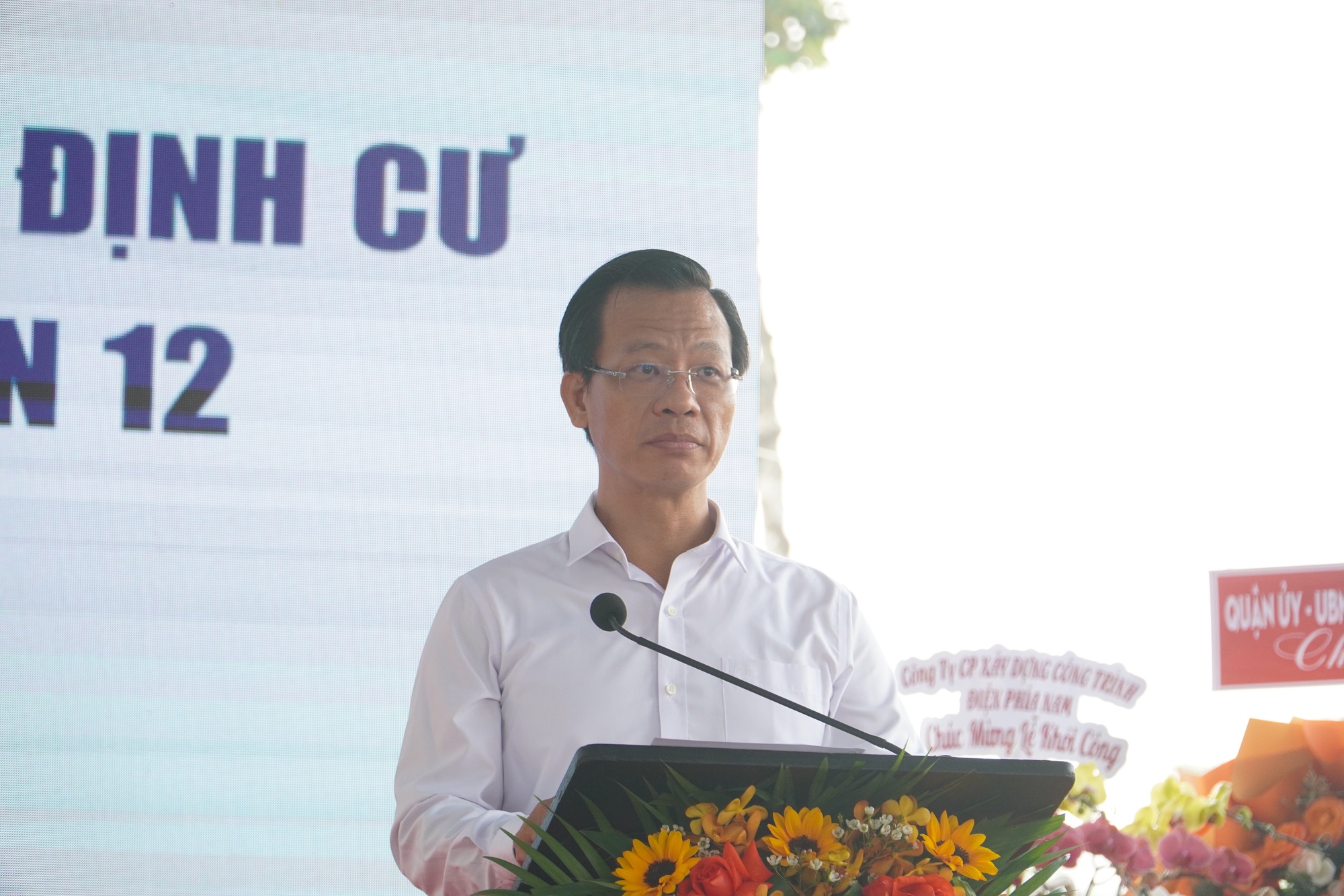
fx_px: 4647
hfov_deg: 16.5
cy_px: 448
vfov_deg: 11.0
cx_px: 672
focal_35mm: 124
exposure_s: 1/400
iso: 800
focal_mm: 83
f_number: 4
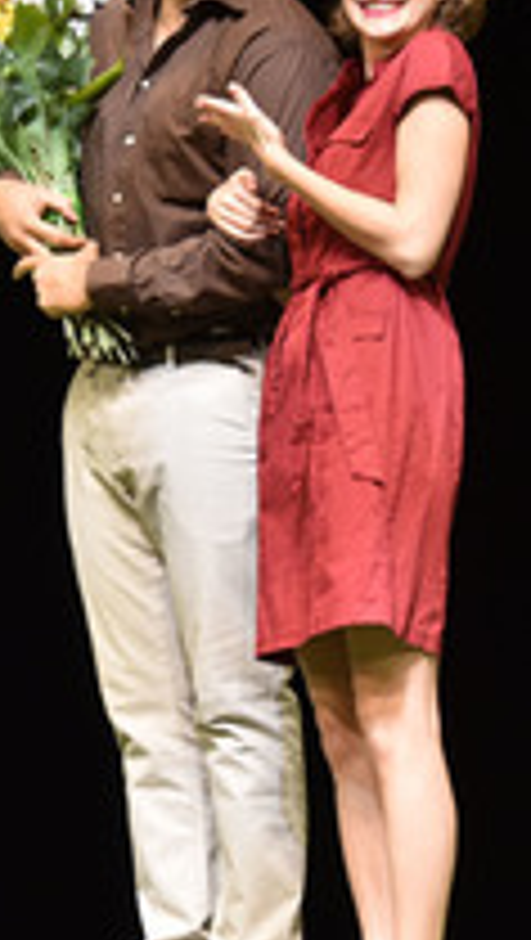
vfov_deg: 7.8
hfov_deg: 4.4
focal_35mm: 275
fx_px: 6864
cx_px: 142
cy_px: 441
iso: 1250
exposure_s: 1/125
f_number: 6.3
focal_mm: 122
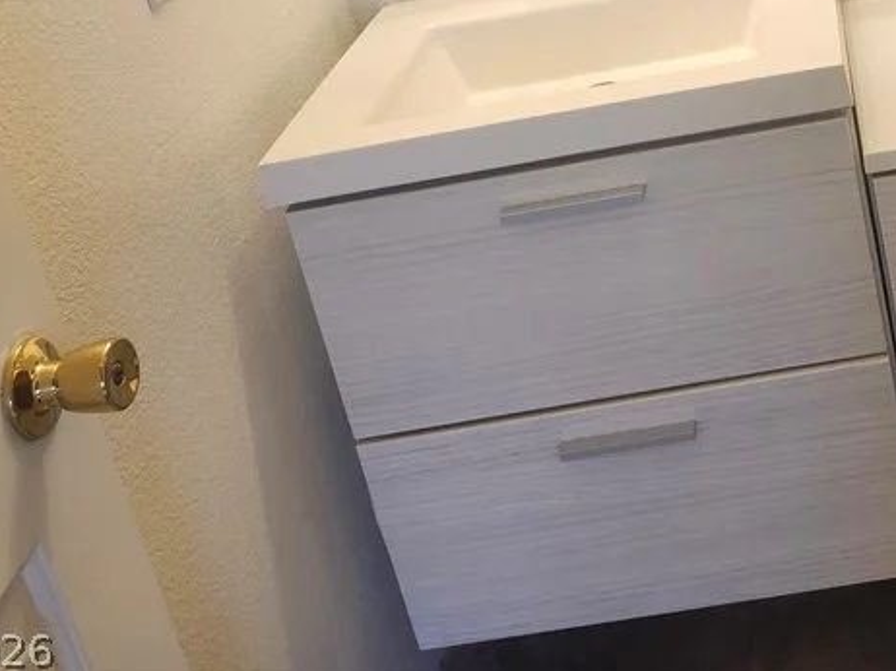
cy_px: -62
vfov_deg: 26.4
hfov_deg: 35.0
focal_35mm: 51
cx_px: 834
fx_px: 1319
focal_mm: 5.54
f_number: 1.8
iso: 160
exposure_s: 1/120
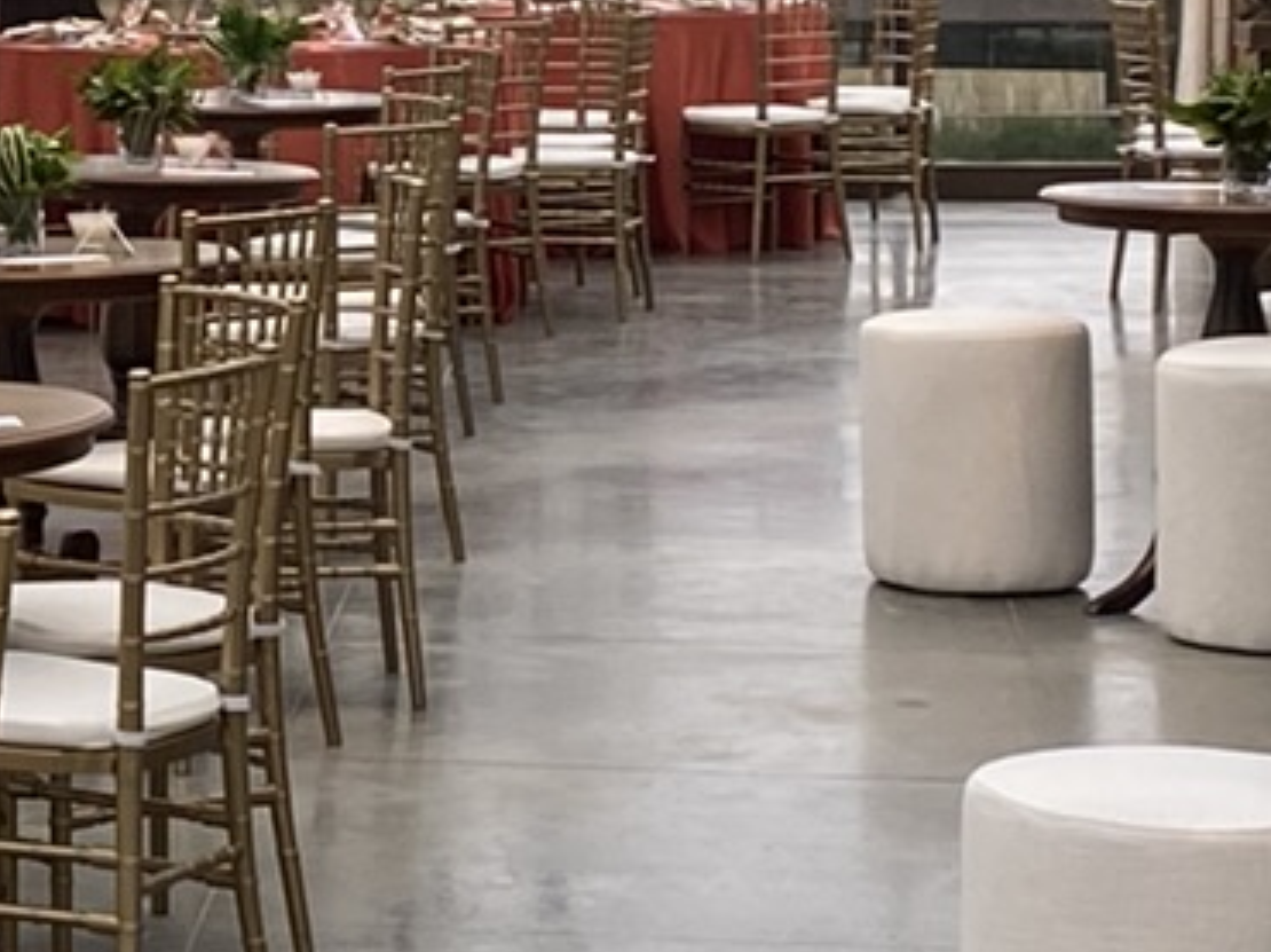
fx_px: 5284
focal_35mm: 144
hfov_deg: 13.2
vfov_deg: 10.2
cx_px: -423
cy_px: 127
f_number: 1.8
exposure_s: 1/121
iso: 64
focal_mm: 4.25
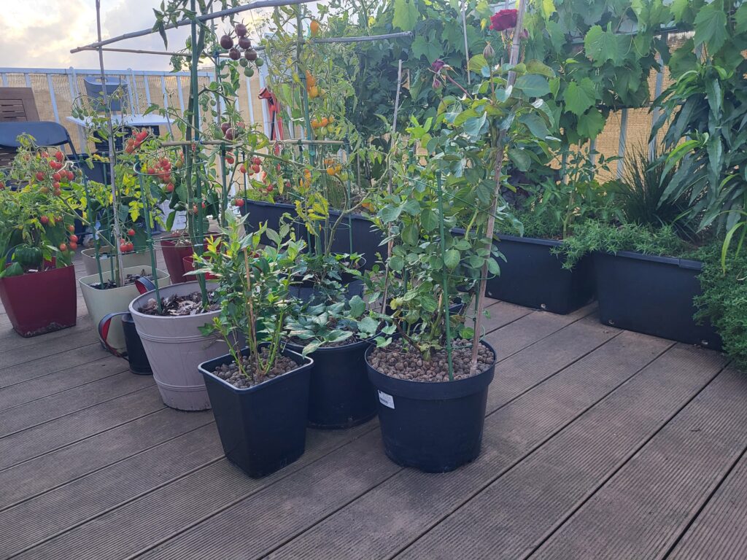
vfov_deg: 53.1
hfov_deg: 67.3
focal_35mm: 26
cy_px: 280
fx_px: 561
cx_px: 374
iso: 40
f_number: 1.8
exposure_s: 1/251
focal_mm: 5.4
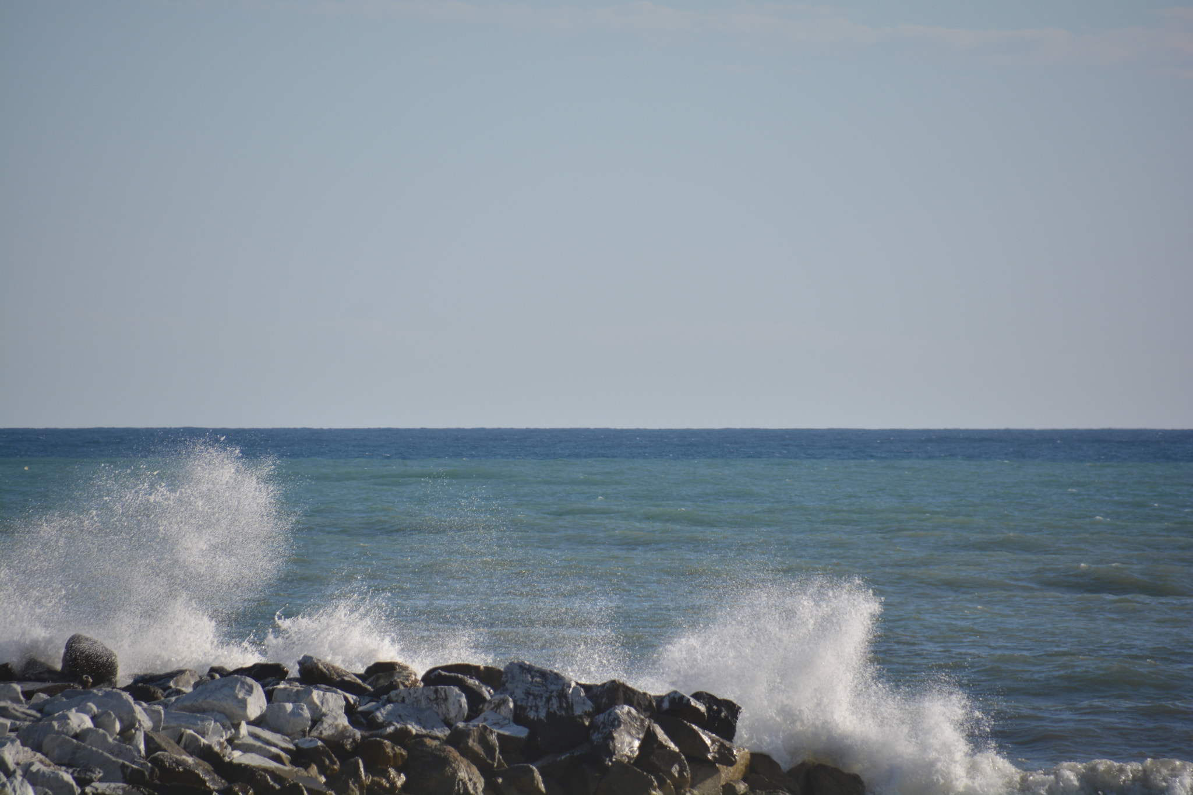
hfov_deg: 5.5
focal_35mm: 375
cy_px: 398
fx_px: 12425
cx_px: 596
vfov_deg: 3.7
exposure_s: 1/800
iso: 100
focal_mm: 250
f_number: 6.3
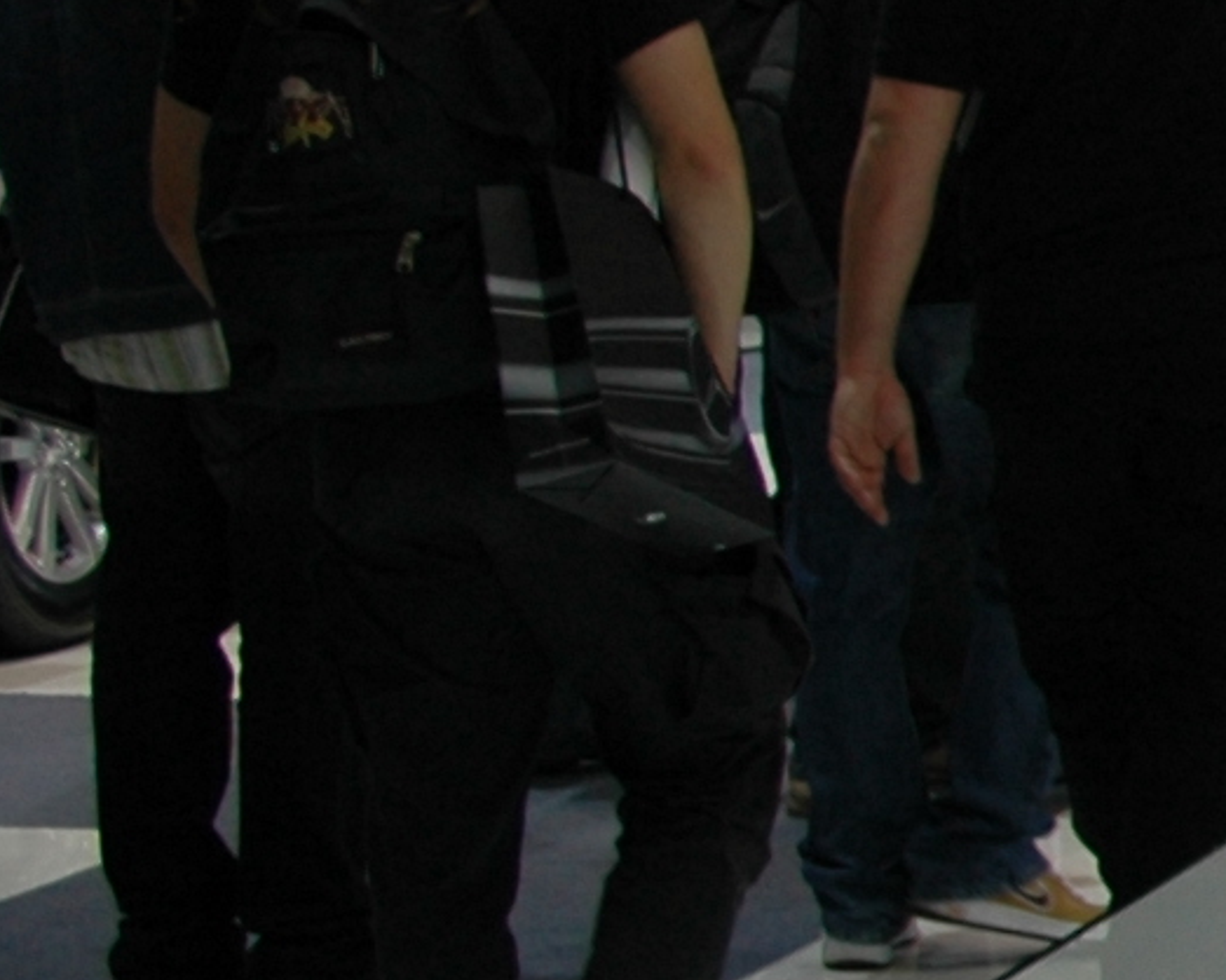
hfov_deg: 9.2
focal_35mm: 178
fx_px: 6456
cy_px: 727
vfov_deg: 8.7
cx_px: 3324
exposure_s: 1/125
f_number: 5.6
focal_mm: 22
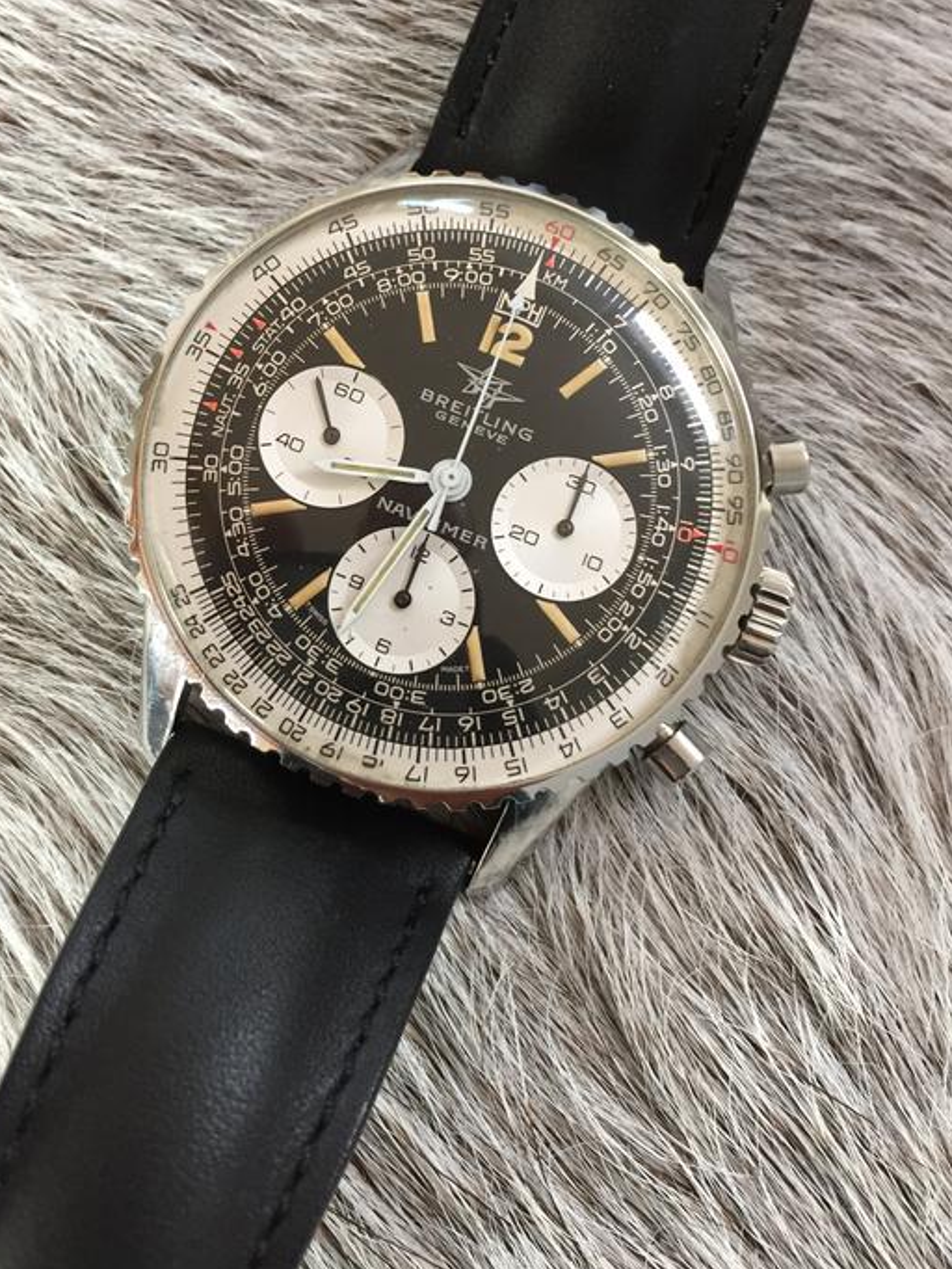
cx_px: 418
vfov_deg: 53.7
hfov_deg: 41.7
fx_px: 1246
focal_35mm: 34
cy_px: 534
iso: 125
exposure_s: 1/33
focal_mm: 4.15
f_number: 2.2
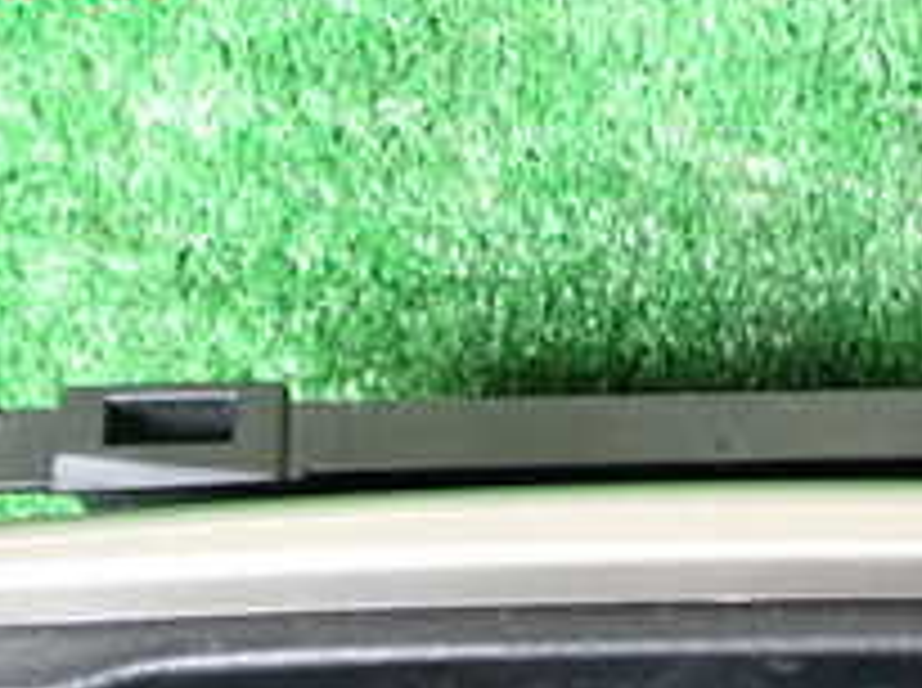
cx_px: 697
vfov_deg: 15.8
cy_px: 922
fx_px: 2340
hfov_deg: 22.1
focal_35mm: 88
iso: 800
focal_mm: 5.4
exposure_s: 1/20
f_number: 2.3
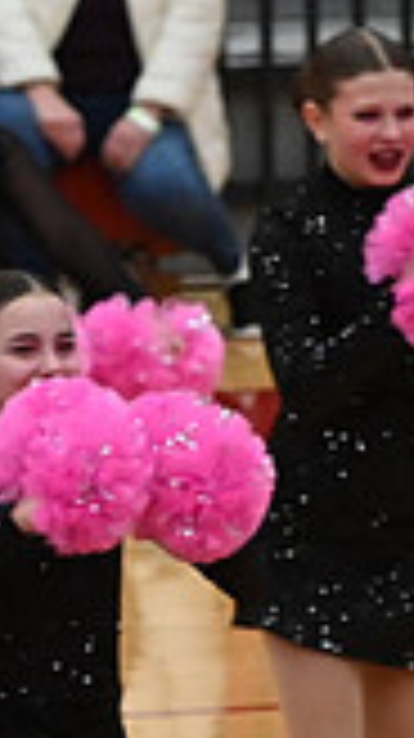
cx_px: 1188
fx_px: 13044
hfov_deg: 1.8
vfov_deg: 3.2
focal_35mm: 667
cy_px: 713
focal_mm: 120
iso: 6400
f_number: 4
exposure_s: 1/400
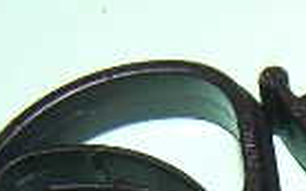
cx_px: 476
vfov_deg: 5.9
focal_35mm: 207
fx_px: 1725
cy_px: 587
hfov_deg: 9.8
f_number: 2.8
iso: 80
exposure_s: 1/60
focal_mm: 6.3
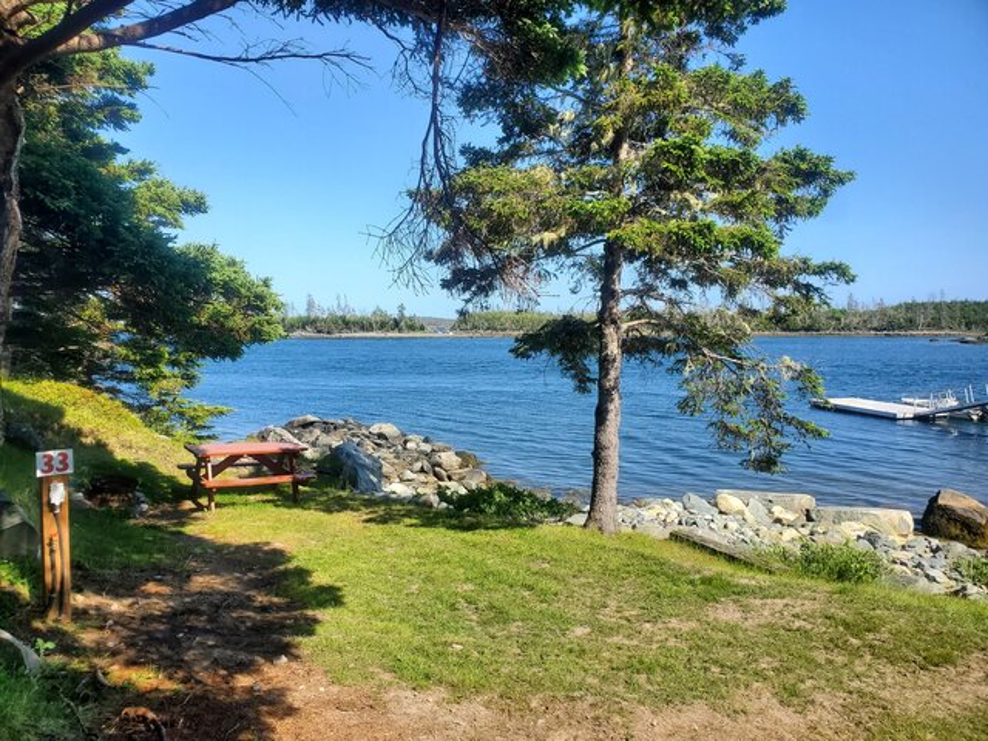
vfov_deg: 53.1
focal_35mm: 26
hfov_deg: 67.3
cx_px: 494
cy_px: 370
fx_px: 742
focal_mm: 4.3
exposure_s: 1/1081
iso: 50
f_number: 2.4
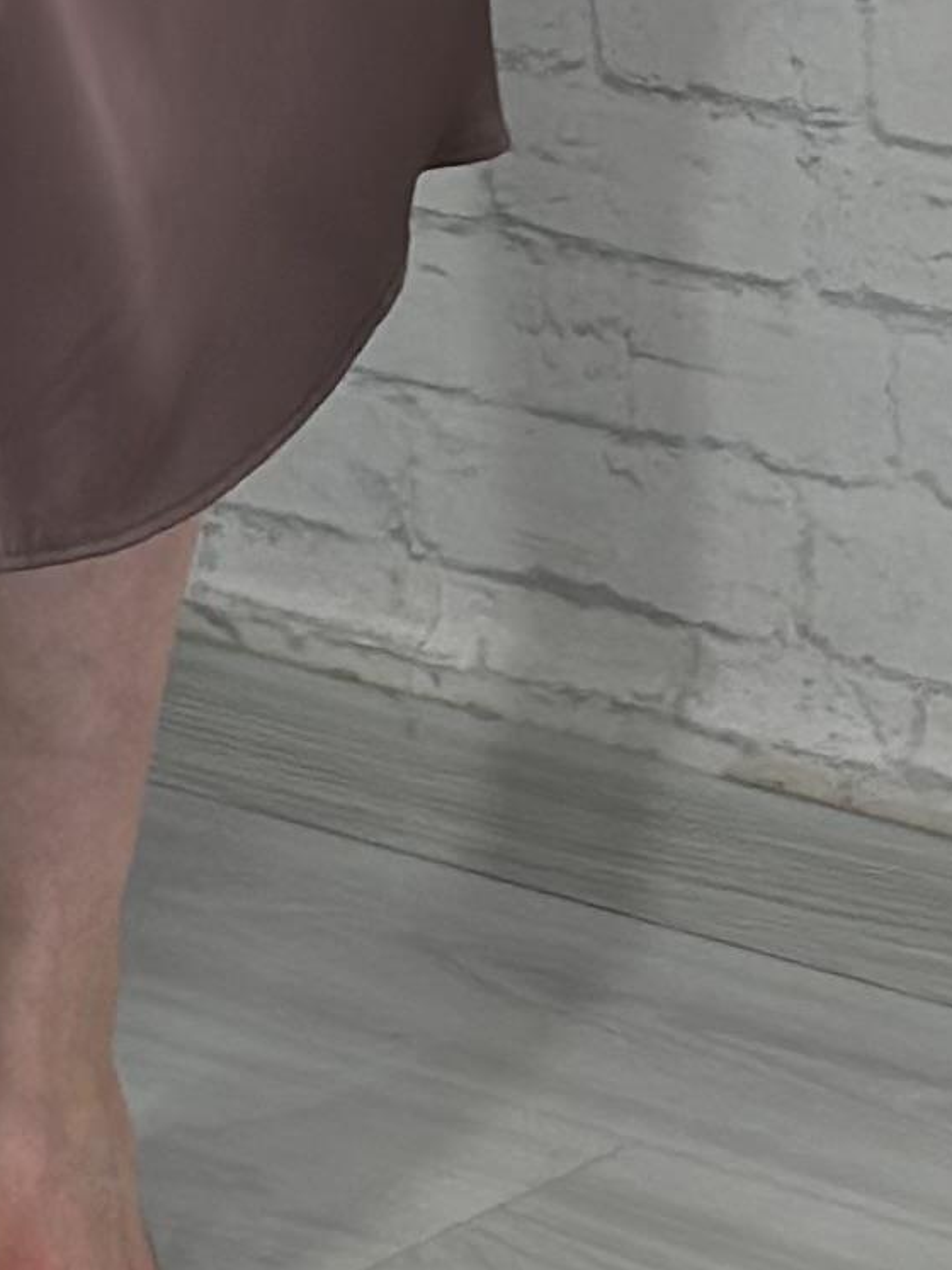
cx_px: 185
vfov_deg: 7.4
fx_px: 9500
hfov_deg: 5.7
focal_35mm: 259
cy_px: -1176
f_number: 1.78
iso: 80
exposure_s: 1/100
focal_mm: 6.86
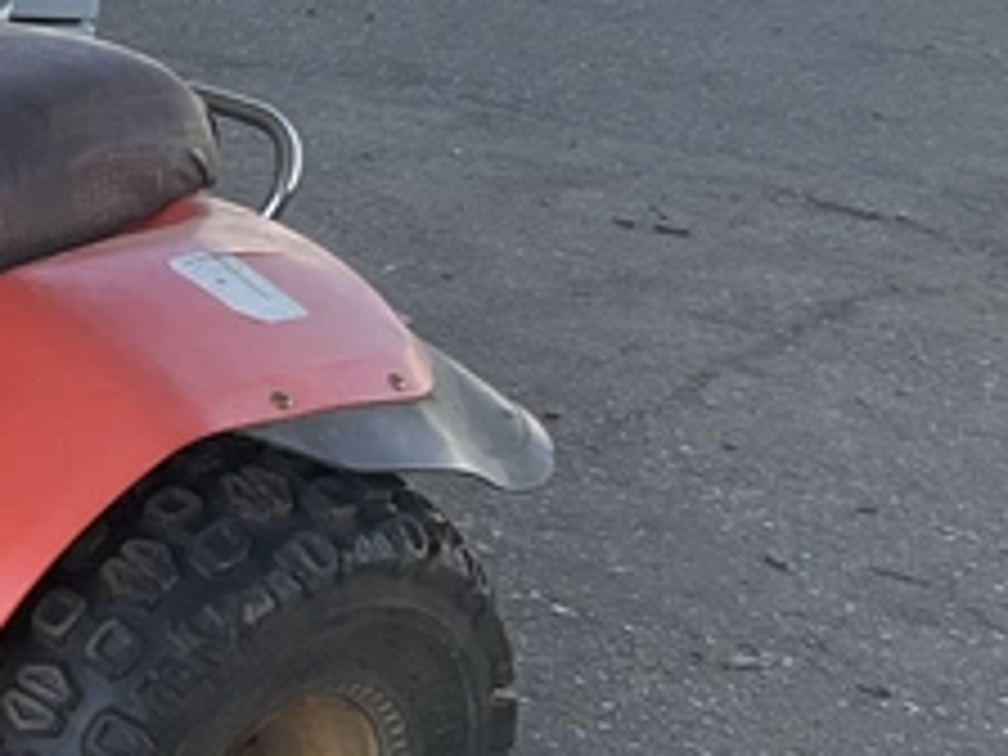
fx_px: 2825
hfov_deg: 17.8
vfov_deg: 15.2
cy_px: 587
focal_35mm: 97
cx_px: -562
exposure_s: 1/482
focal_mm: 3
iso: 25
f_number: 1.8
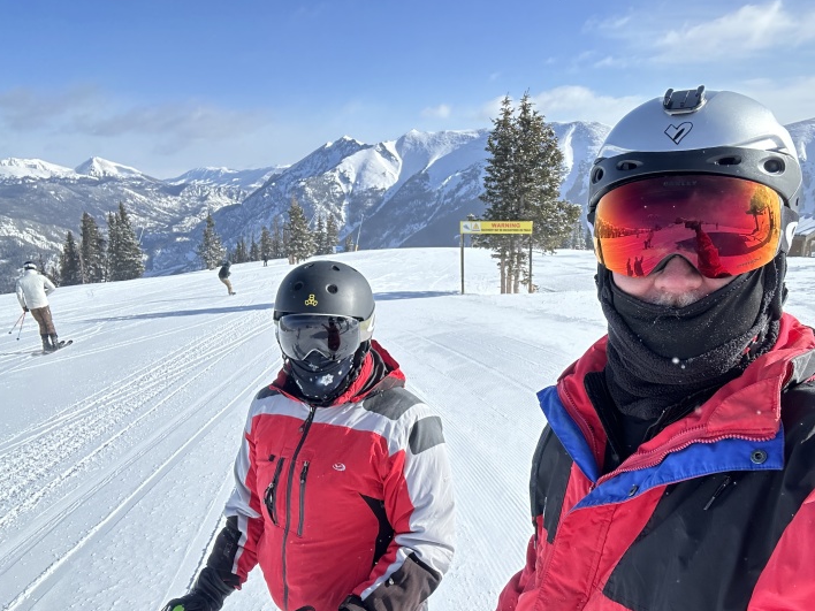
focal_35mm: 26
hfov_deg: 67.3
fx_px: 612
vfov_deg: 53.0
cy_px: 330
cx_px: 428
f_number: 1.9
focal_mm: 2.69
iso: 25
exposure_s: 1/1101
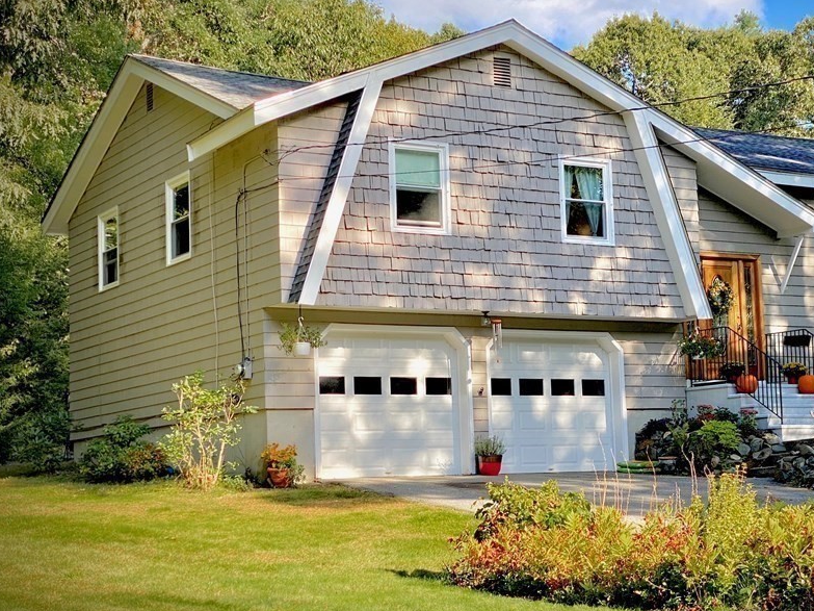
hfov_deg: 28.4
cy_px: 332
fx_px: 1599
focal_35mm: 68
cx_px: 527
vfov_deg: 21.6
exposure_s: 1/375
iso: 20
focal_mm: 6
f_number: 2
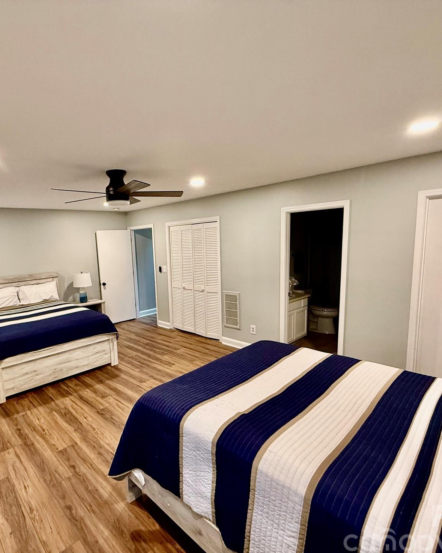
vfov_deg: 83.3
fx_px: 311
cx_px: 171
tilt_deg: -5.6
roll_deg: +2.4
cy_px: 287
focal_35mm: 19
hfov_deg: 69.9
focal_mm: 2.22
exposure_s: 1/60
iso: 320
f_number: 2.2
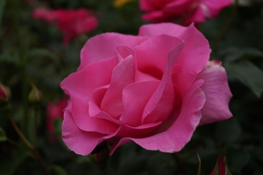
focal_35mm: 45
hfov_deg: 43.6
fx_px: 329
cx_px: 132
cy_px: 88
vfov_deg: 29.9
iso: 100
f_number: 3.5
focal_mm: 30
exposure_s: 1/2000
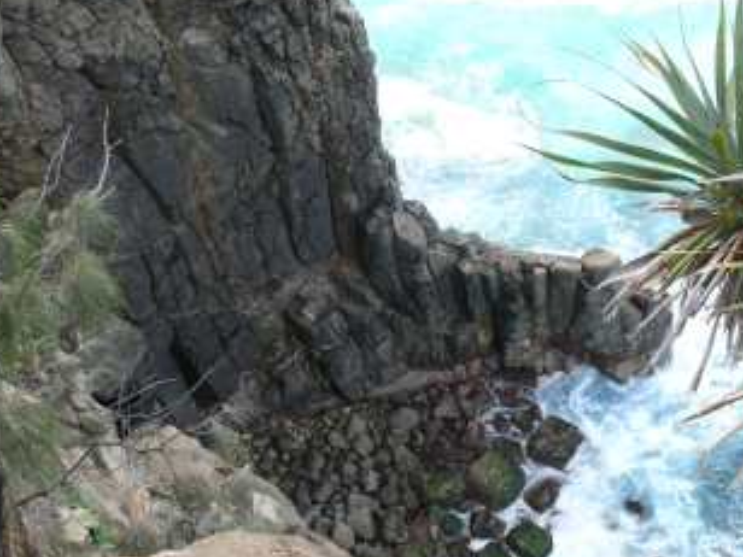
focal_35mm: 50
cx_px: 379
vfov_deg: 28.9
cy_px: 364
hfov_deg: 38.2
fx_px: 1073
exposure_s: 1/125
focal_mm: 7.4
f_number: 3.6
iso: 100
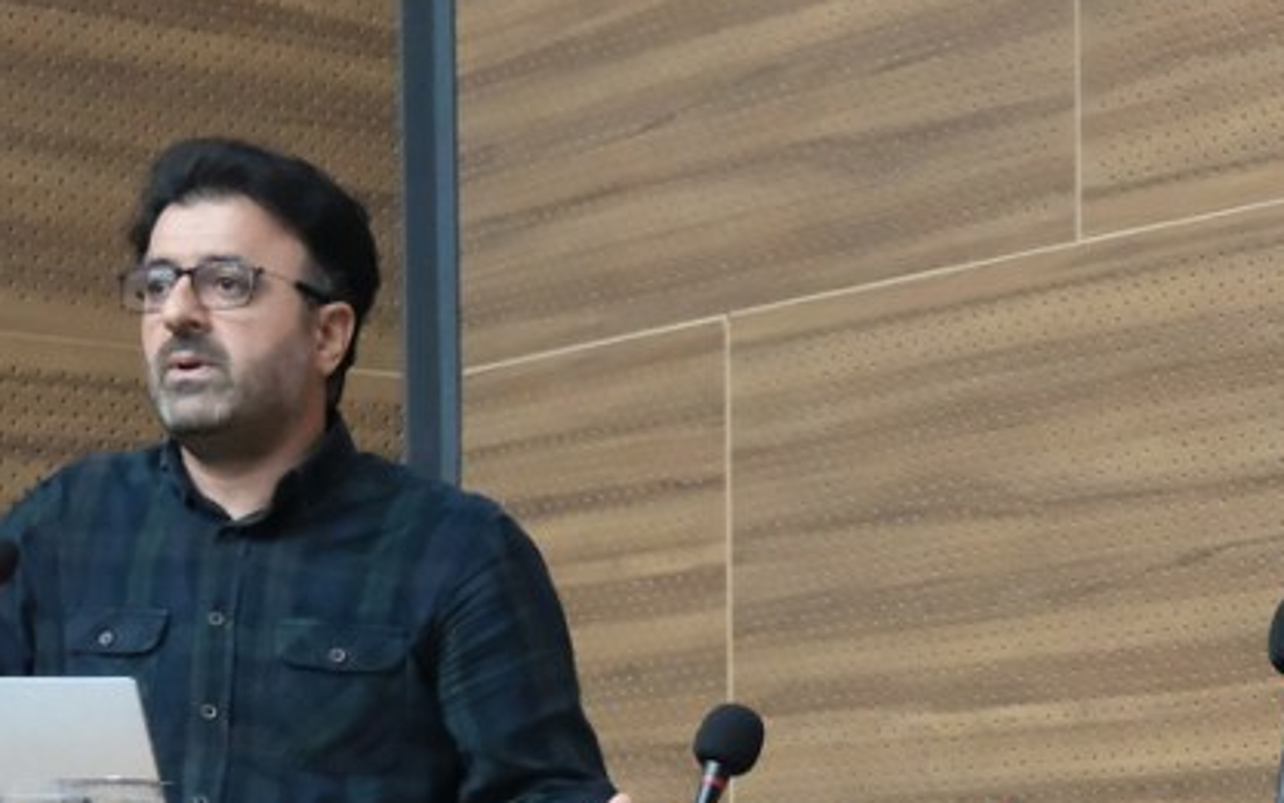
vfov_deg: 10.0
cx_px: 1466
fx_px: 4516
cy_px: 1060
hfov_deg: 15.7
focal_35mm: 129
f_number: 4
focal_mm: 22.3
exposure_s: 1/50
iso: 6400
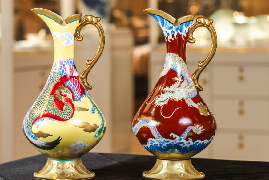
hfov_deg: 16.6
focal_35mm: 123
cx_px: 118
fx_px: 919
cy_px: 81
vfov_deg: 11.1
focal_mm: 105
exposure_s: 1/80
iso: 400
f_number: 7.1
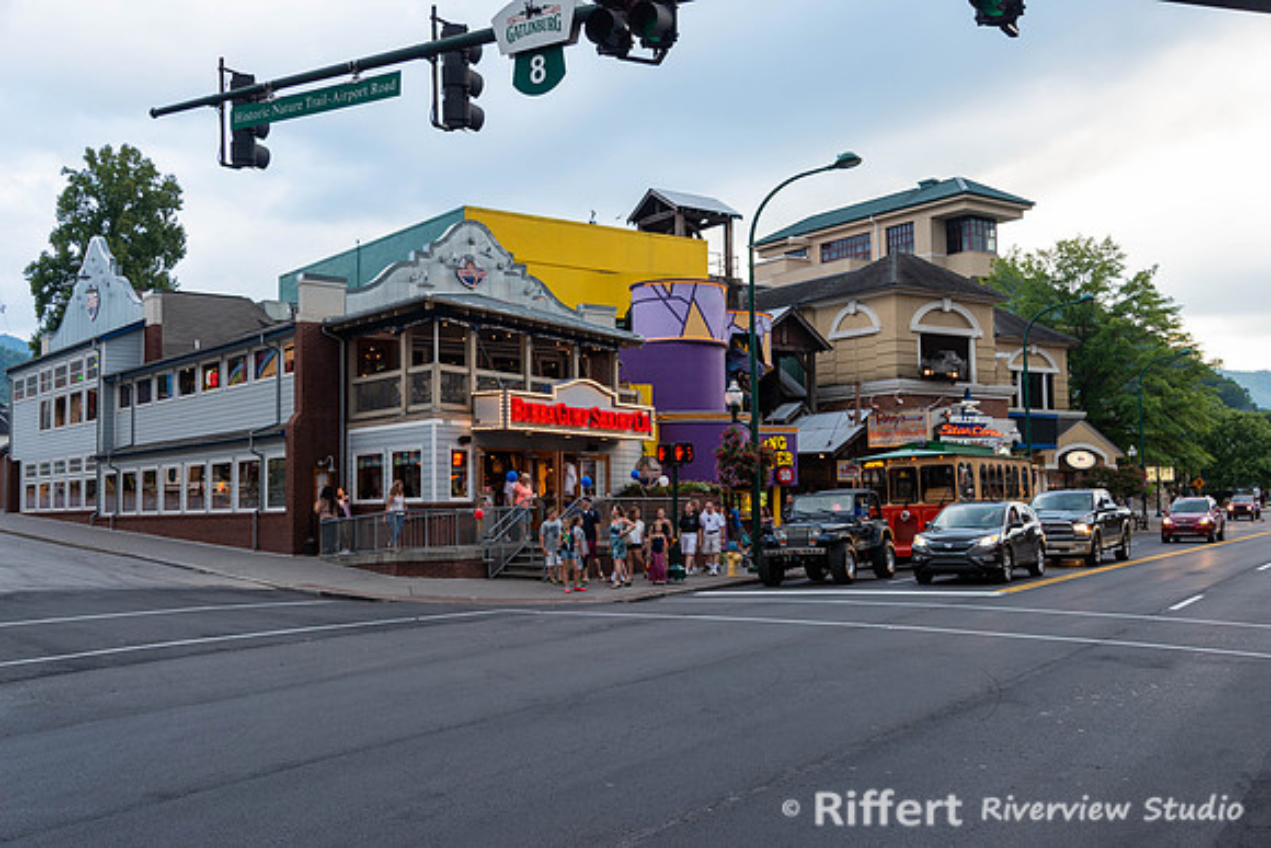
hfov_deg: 53.1
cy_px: 424
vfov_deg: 36.9
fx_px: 1271
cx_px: 636
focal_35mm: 36
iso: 280
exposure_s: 1/40
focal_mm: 36
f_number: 7.1
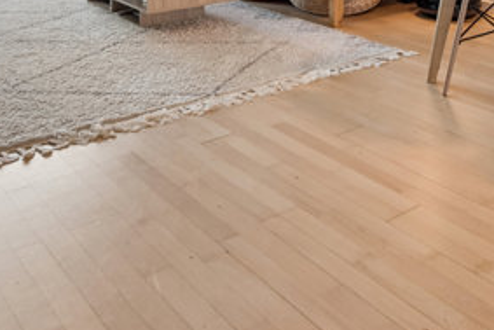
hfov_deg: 41.0
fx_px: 659
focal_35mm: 48
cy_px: -128
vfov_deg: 23.8
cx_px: 285
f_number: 10
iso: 200
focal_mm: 17
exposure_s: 1/6
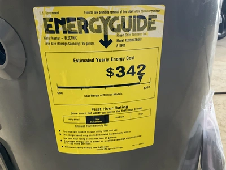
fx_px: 189
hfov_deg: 61.7
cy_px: 85
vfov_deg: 48.2
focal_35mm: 29
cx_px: 113
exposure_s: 1/60
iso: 250
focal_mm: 3
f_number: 1.8
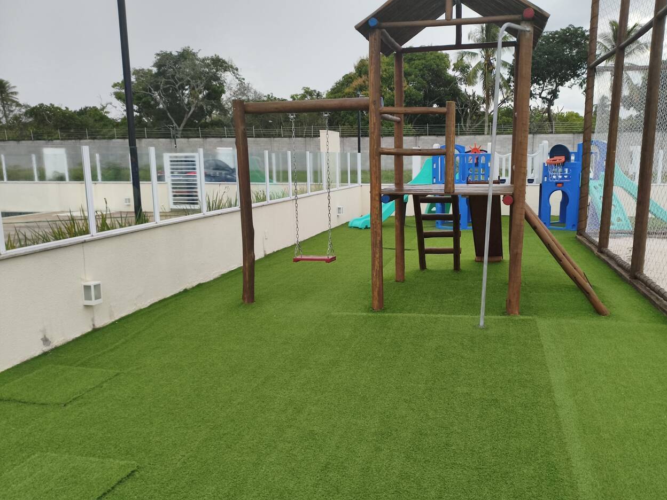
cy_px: 271
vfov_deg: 46.7
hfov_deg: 59.7
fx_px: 578
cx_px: 384
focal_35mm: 30
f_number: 1.5
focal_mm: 4.94
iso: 320
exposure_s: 1/1355
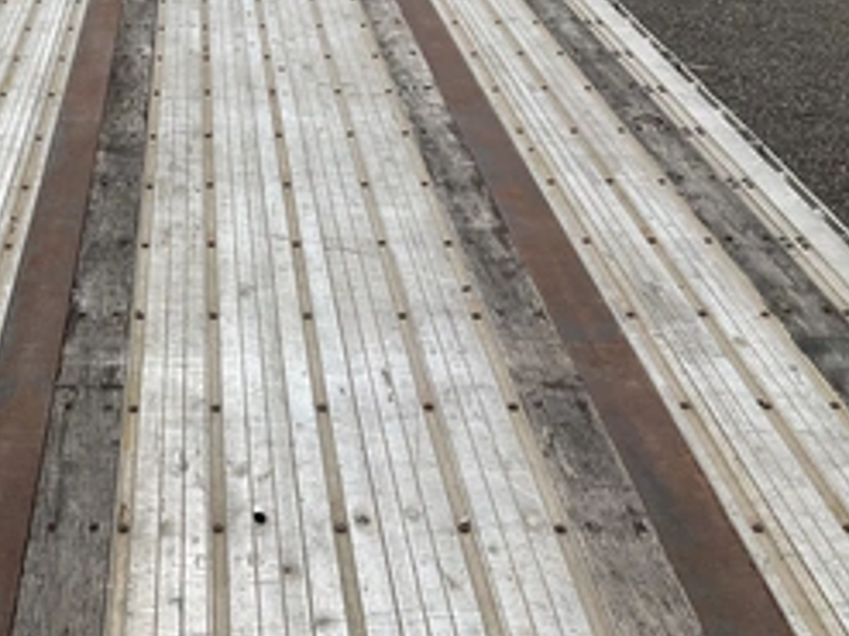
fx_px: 1152
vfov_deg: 30.8
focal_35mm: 47
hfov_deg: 39.2
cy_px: 251
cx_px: 192
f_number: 1.8
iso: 25
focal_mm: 3
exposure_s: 1/2959
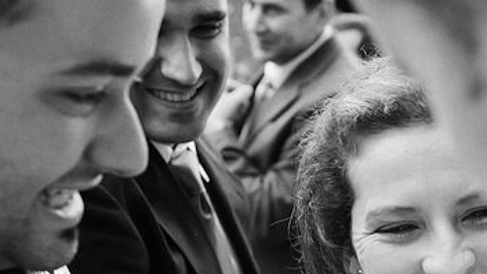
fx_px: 1240
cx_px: 426
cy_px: 280
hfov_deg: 21.8
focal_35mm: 96
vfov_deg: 12.5
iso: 800
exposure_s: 1/640
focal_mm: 36
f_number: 4
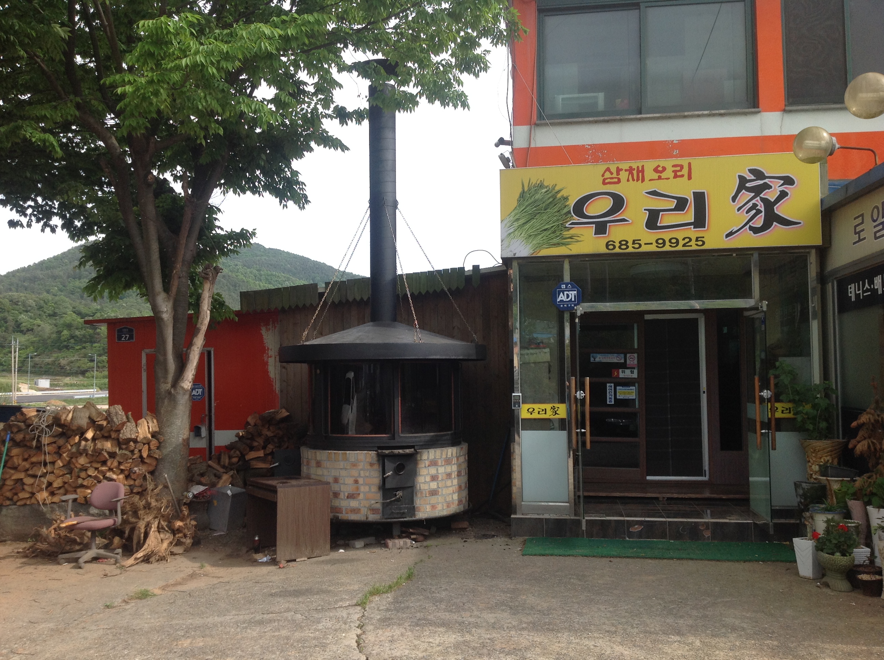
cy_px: 330
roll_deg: -1.2
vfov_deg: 40.6
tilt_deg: +2.4
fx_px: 892
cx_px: 442
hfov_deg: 52.7
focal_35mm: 35
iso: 50
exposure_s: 1/687
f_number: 2.4
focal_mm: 4.28
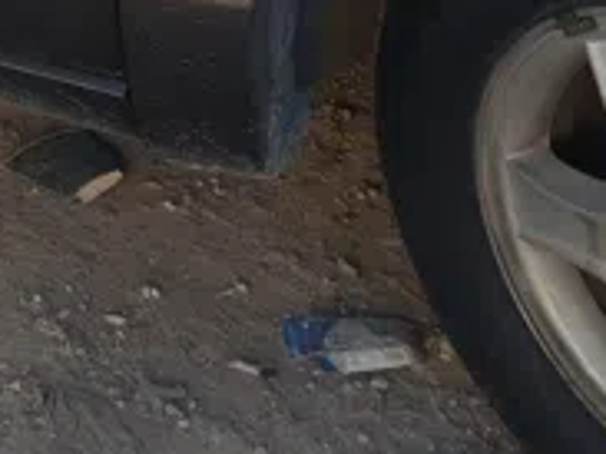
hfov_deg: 13.5
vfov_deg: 9.5
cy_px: -596
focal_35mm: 140
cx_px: -222
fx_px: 2449
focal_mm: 5.23
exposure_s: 1/237
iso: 25
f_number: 1.8
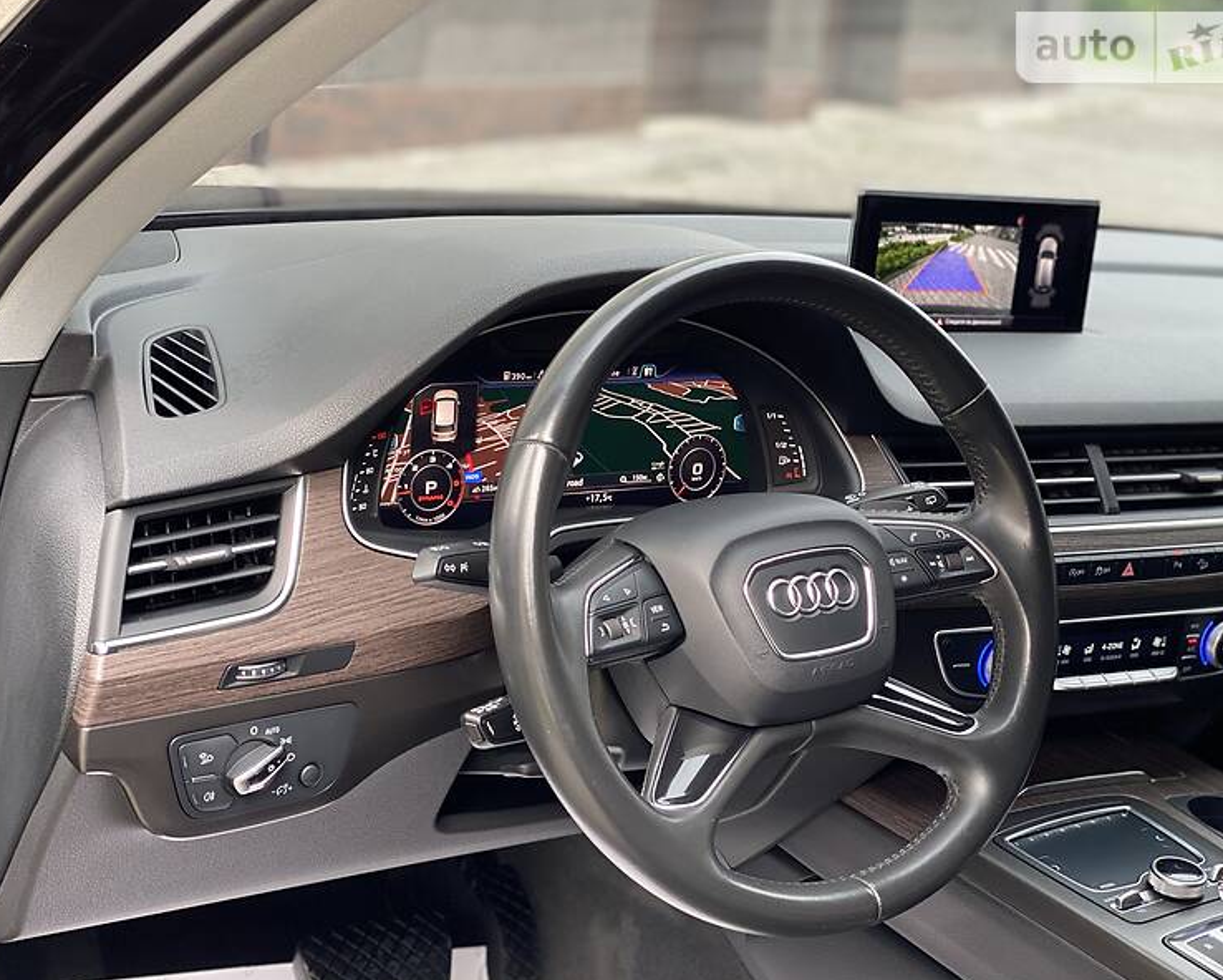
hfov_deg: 34.1
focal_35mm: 55
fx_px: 1992
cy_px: 489
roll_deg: -6.4
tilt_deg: -15.4
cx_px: 616
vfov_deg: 27.6
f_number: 2
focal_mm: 6
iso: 80
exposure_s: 1/122
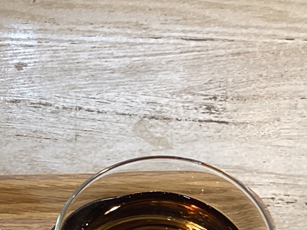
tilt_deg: -63.9
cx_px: -10
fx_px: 931
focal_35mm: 105
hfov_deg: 18.2
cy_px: 349
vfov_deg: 13.3
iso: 100
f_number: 2.4
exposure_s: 1/60
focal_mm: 3.3
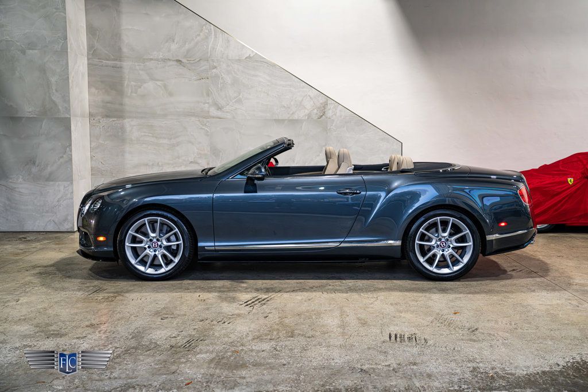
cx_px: 294
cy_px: 196
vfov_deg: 35.1
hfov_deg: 50.7
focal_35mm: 38
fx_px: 621
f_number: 4
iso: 1250
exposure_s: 1/100
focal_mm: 38
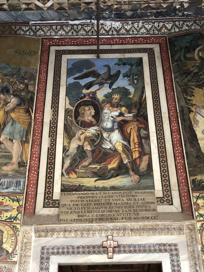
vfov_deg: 36.8
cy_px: 136
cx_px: 102
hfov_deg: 28.0
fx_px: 409
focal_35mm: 52
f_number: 2.4
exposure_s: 1/60
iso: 100
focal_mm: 6
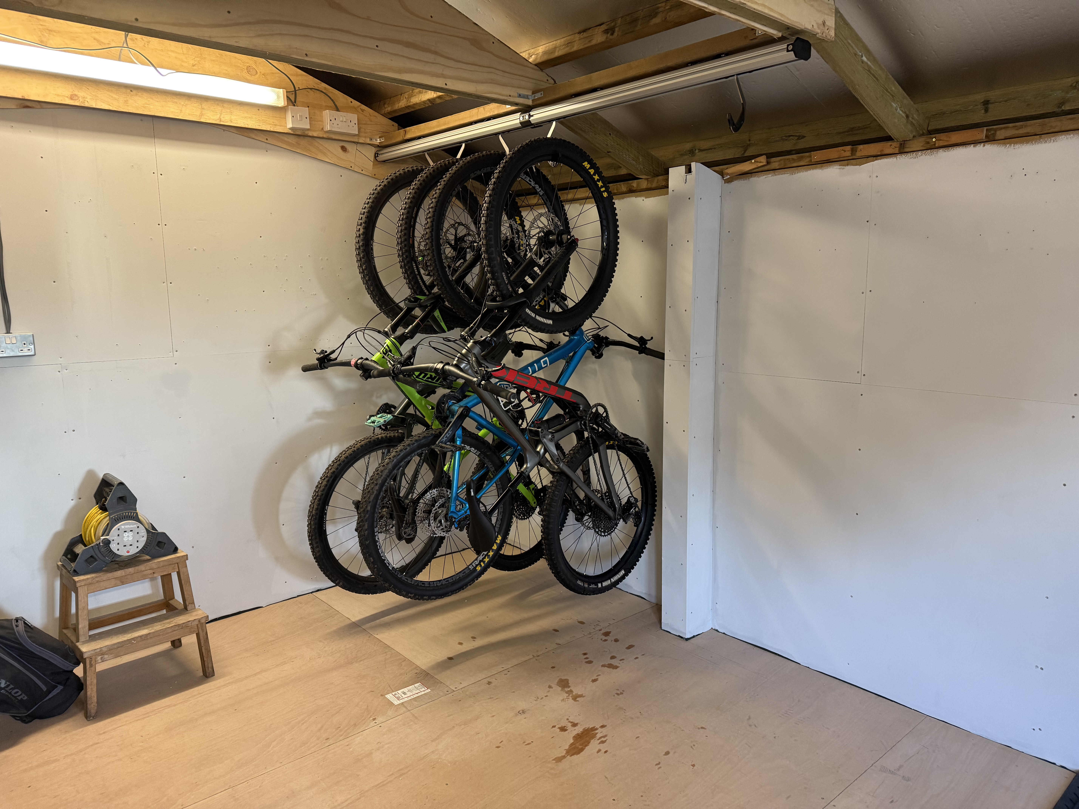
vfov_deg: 56.8
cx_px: 540
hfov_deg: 71.6
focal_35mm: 24
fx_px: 748
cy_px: 404
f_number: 1.78
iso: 200
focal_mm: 6.76
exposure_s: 1/50
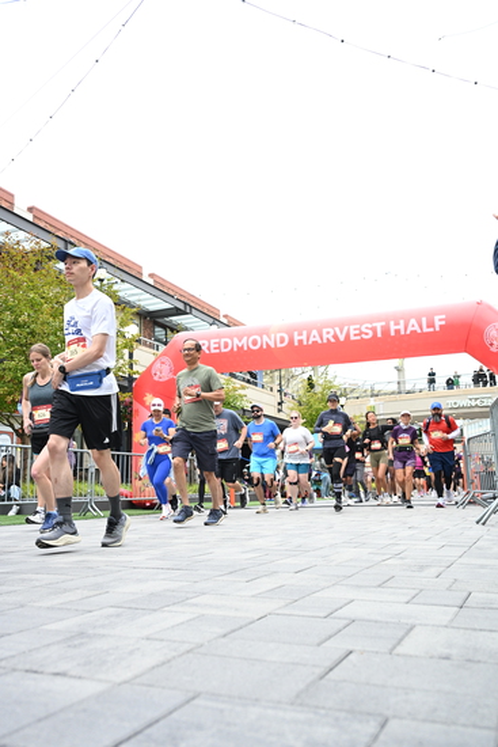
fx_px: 643
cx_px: 249
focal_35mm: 31
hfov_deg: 42.3
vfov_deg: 60.3
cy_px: 374
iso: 2000
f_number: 4
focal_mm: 31
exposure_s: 1/640
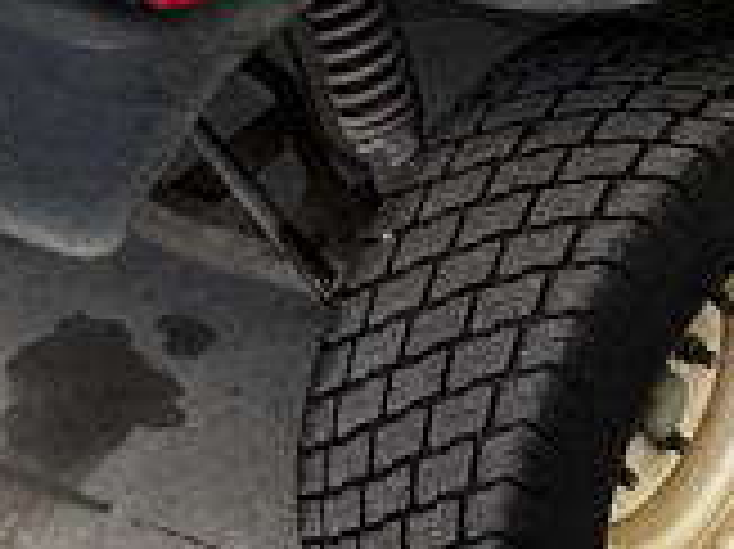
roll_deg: -0.4
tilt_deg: -18.7
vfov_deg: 11.3
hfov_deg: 16.6
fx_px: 2500
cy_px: -572
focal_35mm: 118
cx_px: 522
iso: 64
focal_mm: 6.76
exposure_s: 1/147
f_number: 1.78
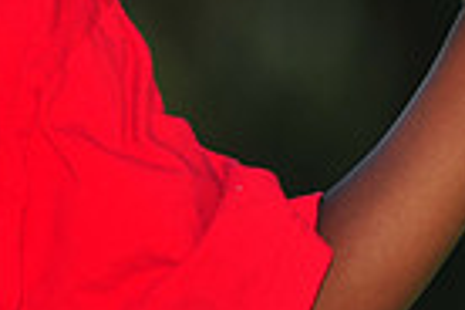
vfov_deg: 1.8
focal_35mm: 755
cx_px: -317
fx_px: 9751
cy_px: -138
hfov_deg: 2.7
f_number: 4
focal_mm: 180
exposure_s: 1/1250
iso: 200
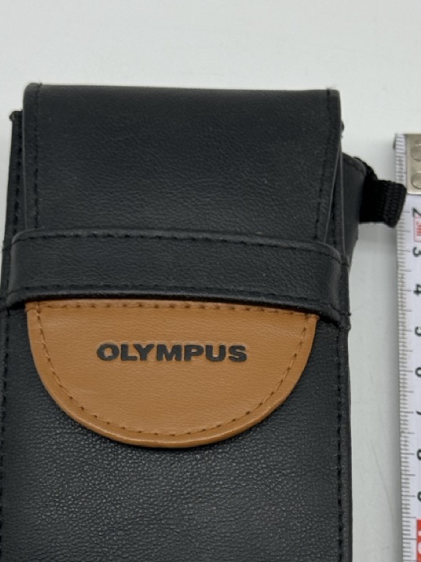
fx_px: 1379
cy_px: 426
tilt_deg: -77.2
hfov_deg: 17.3
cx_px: 264
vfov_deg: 22.8
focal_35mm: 85
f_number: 1.78
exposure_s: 1/464
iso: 64
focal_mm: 6.76
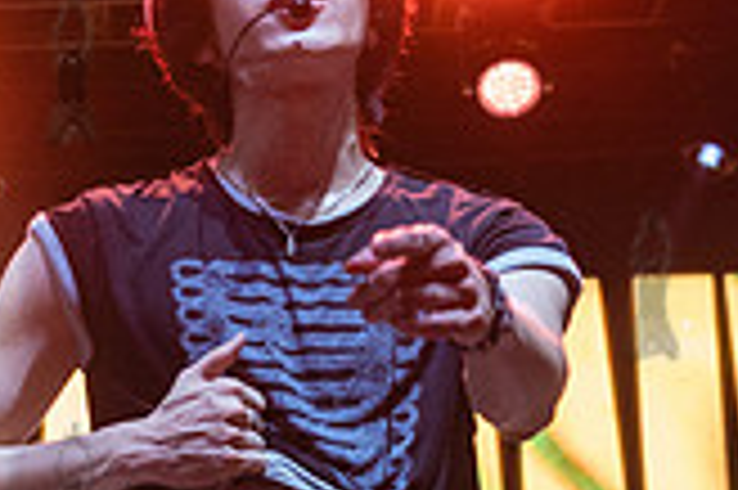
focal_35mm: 152
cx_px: -220
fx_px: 3113
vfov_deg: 9.0
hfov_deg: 13.1
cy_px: 318
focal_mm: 35
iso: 2000
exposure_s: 1/640
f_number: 4
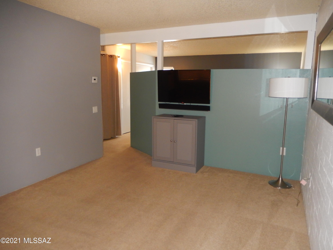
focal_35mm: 25
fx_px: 240
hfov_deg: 69.4
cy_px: 125
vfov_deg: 54.9
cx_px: 166
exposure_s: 1/30
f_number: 3.4
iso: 320
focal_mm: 4.5
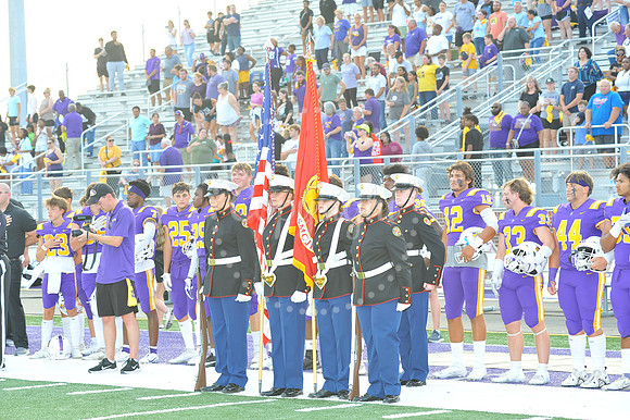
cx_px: 315
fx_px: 2099
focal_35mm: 120
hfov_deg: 17.1
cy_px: 210
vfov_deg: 11.4
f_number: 6.3
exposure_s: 1/100
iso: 640
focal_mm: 120
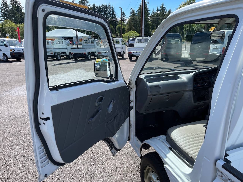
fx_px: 175
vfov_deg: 54.9
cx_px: 122
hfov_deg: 69.4
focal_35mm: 25
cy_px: 91
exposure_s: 1/1067
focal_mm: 5.1
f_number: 1.6
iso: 32
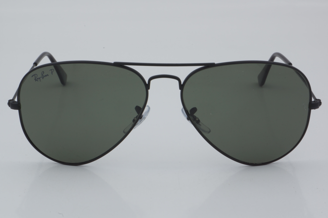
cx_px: 164
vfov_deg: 16.6
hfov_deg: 24.6
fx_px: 752
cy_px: 109
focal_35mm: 82
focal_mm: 55
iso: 100
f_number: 32
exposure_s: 1/4
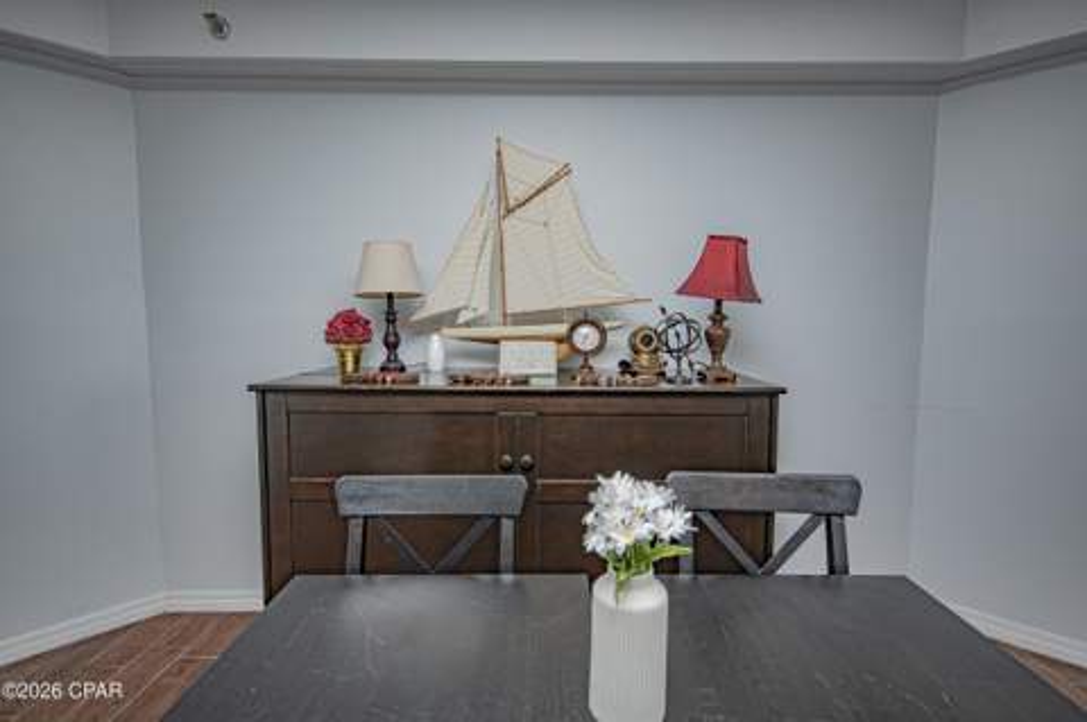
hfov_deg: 90.1
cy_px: 361
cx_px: 544
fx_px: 543
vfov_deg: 67.3
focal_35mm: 18
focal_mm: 12
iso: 400
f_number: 6.3
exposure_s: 1/125
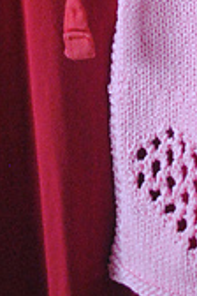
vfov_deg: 12.9
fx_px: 1223
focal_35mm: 149
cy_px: -176
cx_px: 216
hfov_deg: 9.1
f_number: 4.2
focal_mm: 26
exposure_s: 1/6
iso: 1600
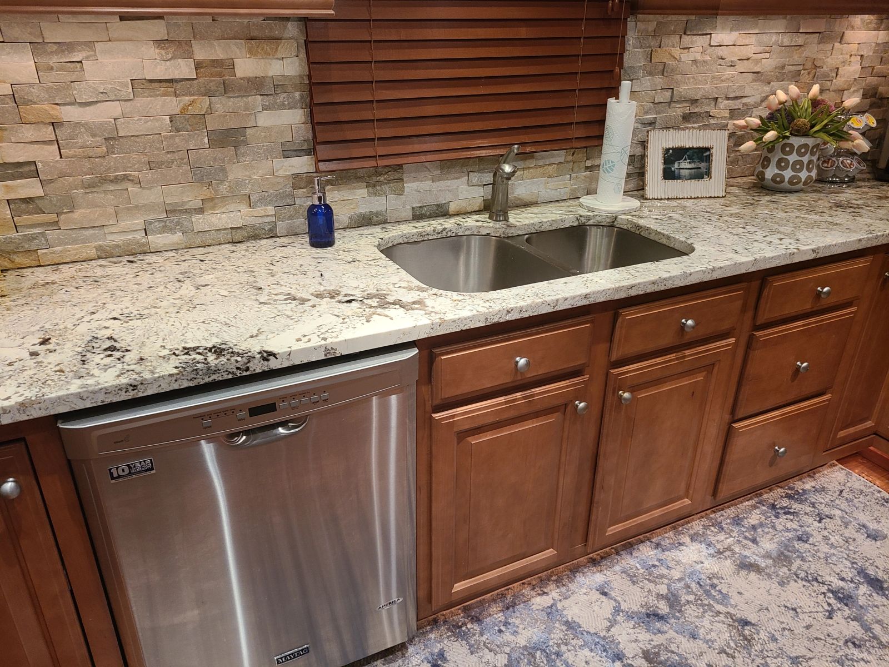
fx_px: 668
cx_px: 444
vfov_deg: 53.1
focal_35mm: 26
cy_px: 334
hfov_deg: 67.3
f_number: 1.8
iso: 200
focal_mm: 5.4
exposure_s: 1/60
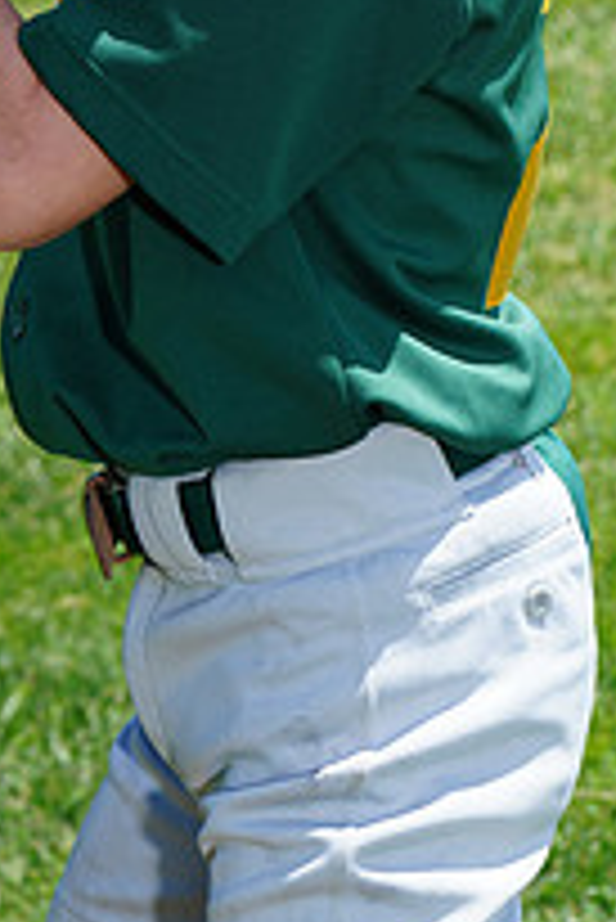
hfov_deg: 3.9
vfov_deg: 5.8
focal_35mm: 353
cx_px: 295
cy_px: -301
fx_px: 9044
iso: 200
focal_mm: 125
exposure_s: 1/200
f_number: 10
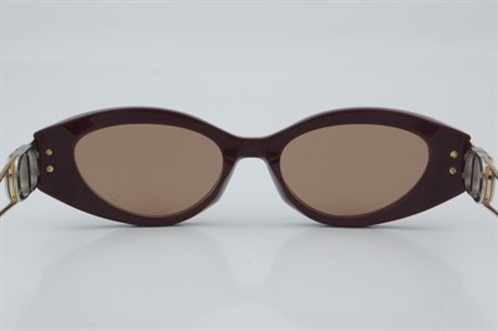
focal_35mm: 75
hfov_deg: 27.0
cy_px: 166
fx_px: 1037
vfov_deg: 18.2
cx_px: 249
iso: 100
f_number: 29
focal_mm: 50
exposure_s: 1/4
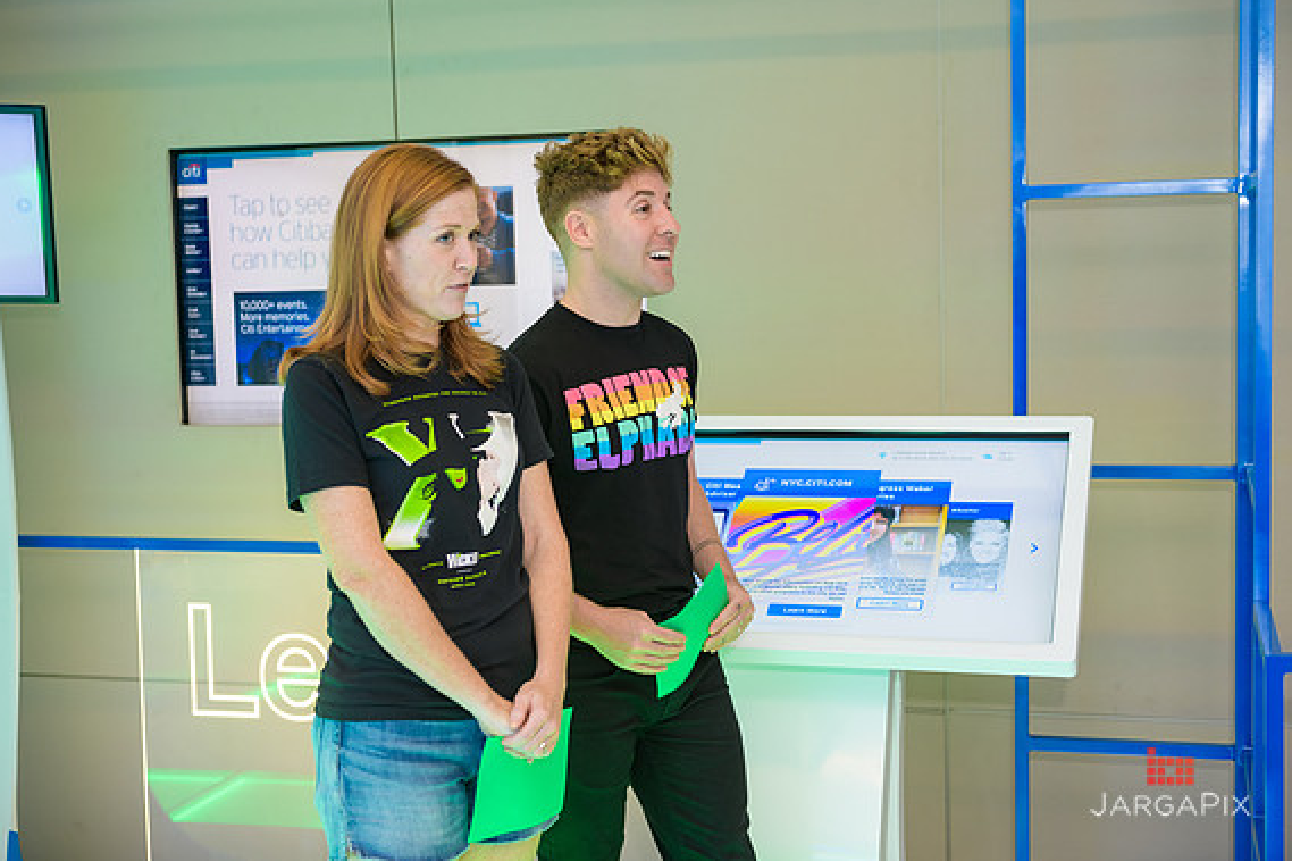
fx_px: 1830
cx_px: 649
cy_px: 426
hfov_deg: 38.9
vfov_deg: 26.5
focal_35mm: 51
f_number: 3.2
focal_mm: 50
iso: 400
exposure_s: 1/125
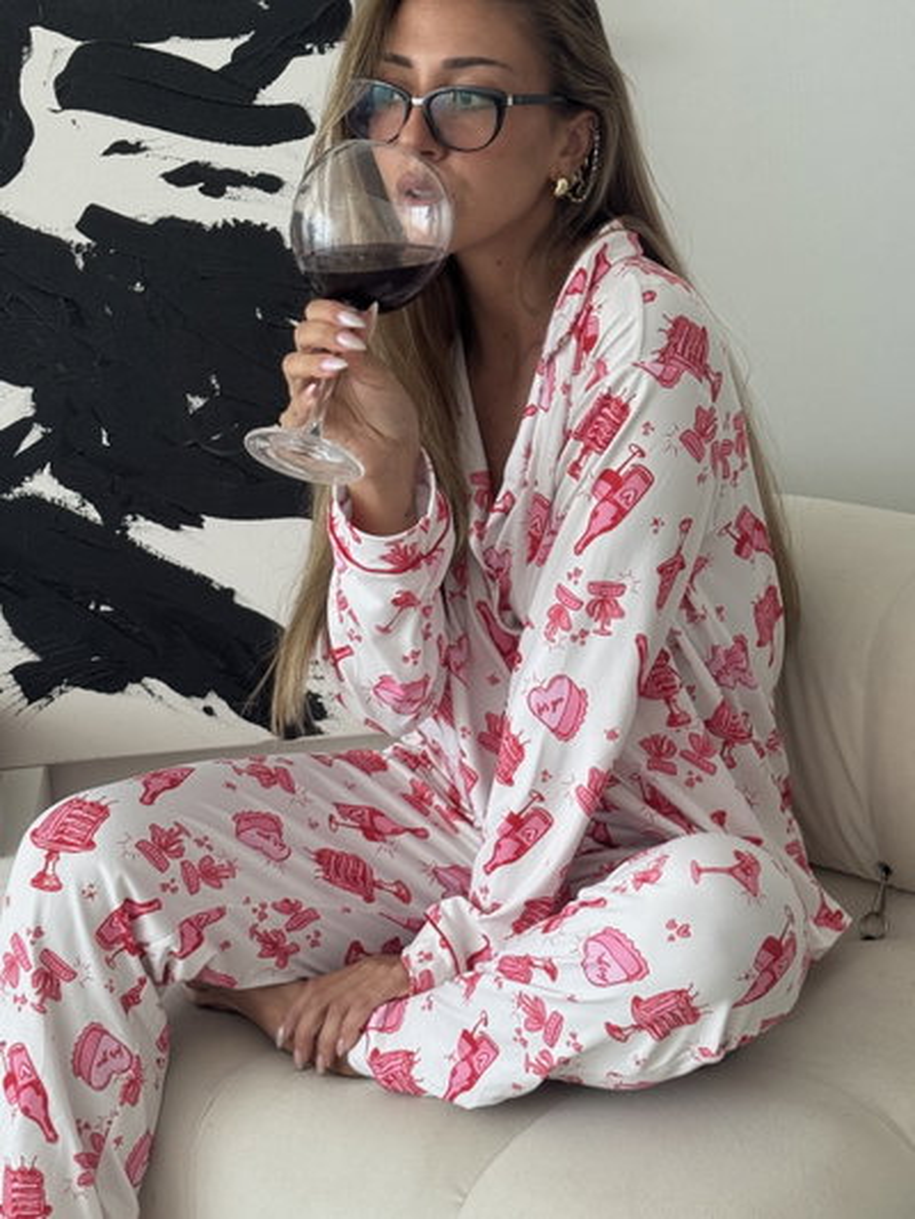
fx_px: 1691
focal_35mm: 48
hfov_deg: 30.3
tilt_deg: -14.4
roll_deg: +3.1
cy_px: 610
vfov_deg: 39.6
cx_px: 458
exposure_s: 1/50
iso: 160
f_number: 1.78
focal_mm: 6.76
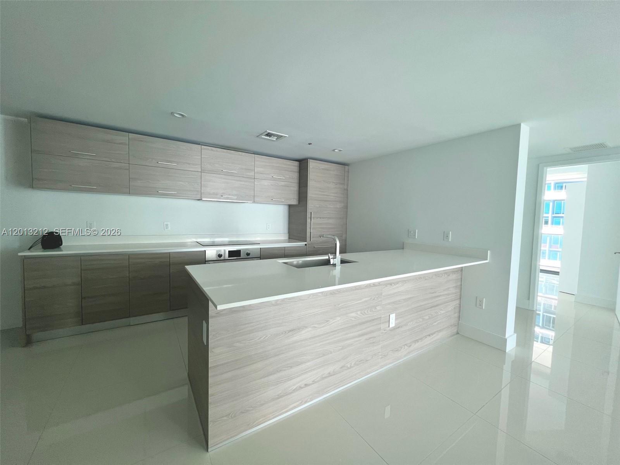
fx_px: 233
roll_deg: -2.3
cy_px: 232
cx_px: 310
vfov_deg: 89.9
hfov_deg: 106.2
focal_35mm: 13
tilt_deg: -3.9
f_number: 1.8
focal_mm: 1.57
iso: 160
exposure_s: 1/99
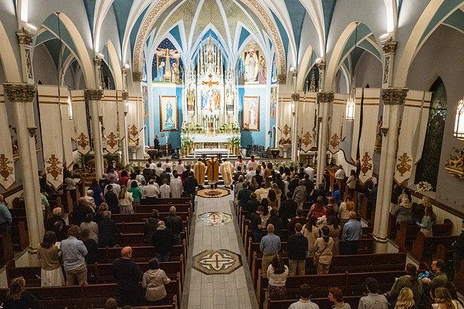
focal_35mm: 25
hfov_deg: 71.6
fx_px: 322
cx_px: 237
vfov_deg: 51.4
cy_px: 155
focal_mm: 24
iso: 5000
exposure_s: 1/60
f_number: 11
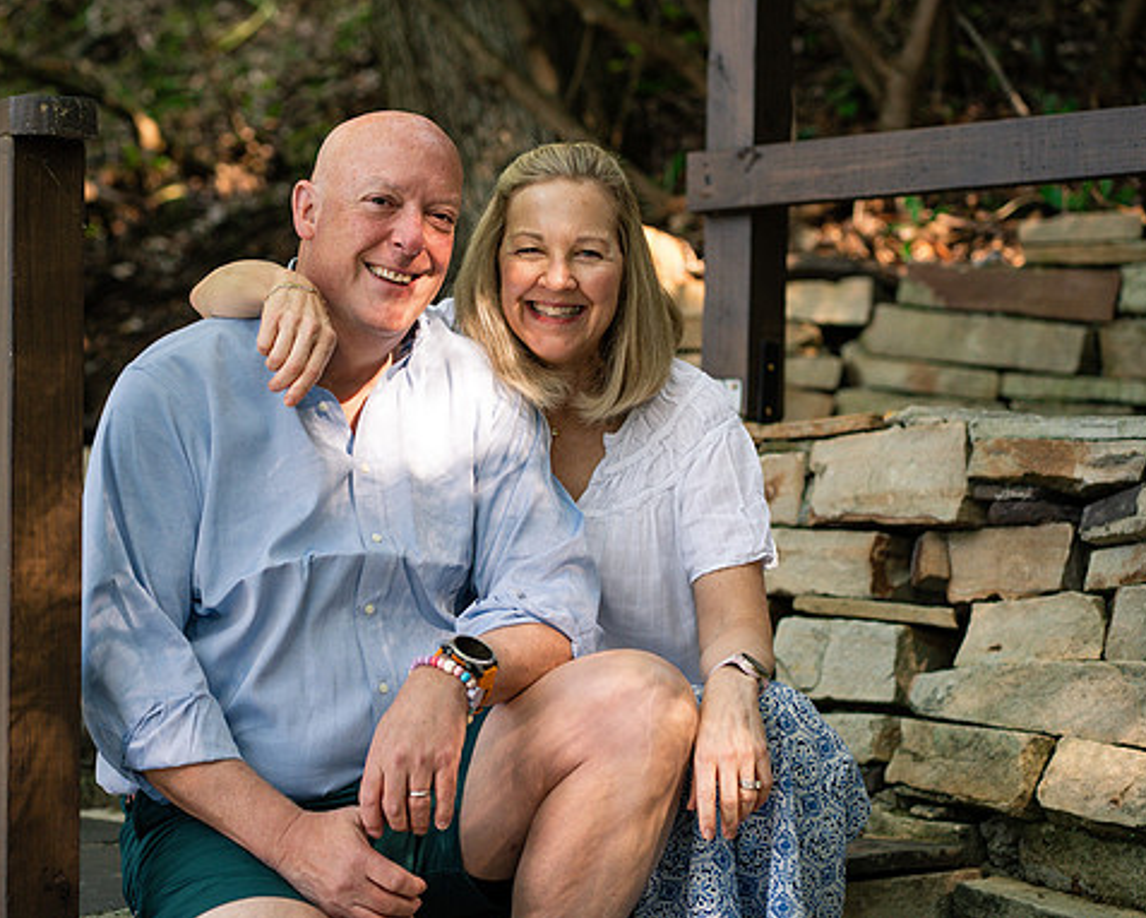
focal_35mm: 97
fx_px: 3291
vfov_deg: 15.9
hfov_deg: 19.7
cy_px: 458
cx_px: 493
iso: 500
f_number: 3.2
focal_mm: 85
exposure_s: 1/400
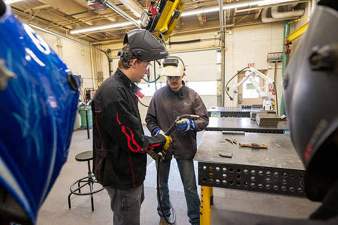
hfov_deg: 85.4
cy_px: 112
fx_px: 183
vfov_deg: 63.2
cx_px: 169
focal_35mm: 20
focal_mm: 19.5
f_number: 4
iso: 2000
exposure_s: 1/200
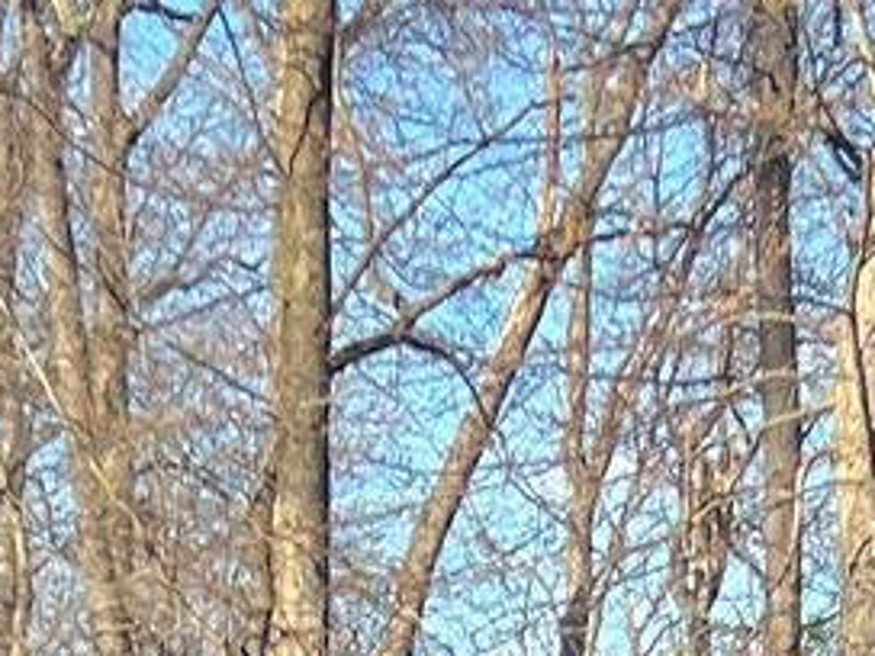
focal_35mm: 196
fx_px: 4954
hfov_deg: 10.1
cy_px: 2087
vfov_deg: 6.7
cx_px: 364
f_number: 1.5
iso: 50
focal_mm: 5.7
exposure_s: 1/569
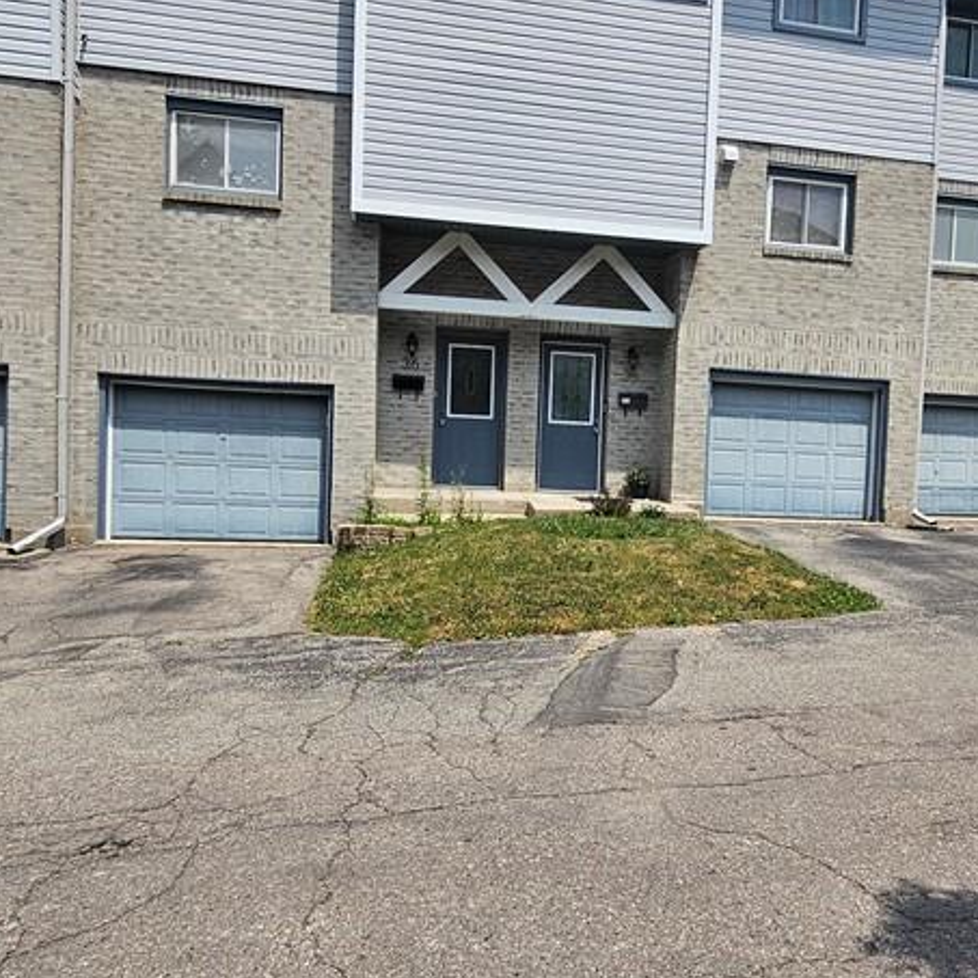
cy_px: 499
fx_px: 831
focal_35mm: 26
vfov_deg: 60.9
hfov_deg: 60.1
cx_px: 611
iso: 50
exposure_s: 1/3327
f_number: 2.2
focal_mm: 2.2
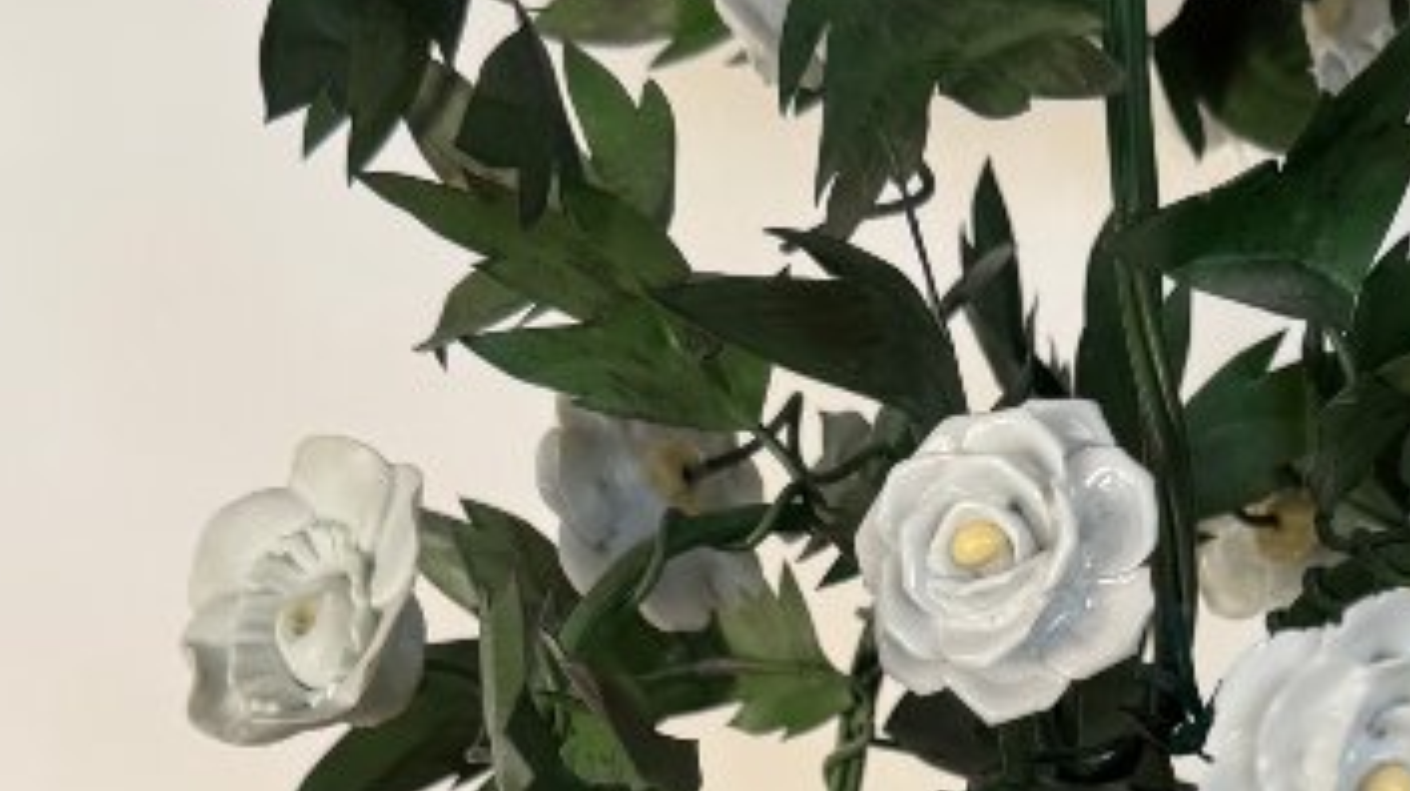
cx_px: 1154
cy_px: 1318
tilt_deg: -16.7
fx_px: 3325
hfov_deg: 23.5
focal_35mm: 89
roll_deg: -0.1
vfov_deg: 12.6
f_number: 1.78
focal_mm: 6.76
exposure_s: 1/220
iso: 80
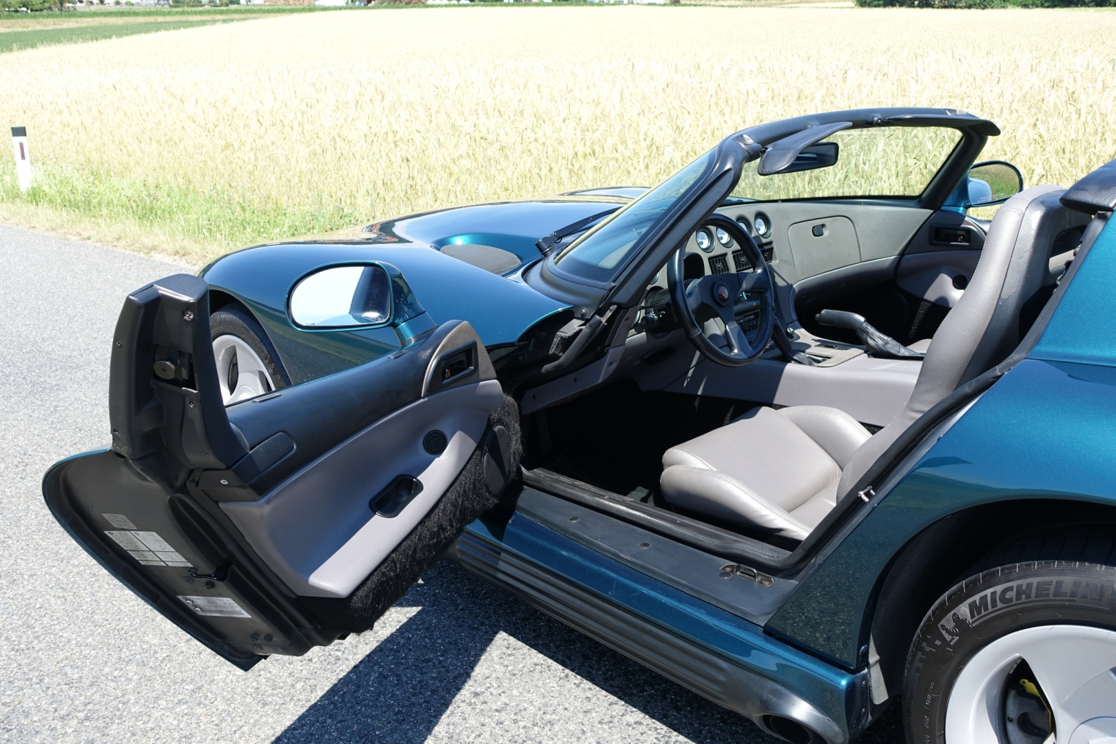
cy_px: 372
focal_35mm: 34
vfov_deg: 38.9
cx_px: 558
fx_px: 1054
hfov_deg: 55.8
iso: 125
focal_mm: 12.64
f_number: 4
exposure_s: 1/400
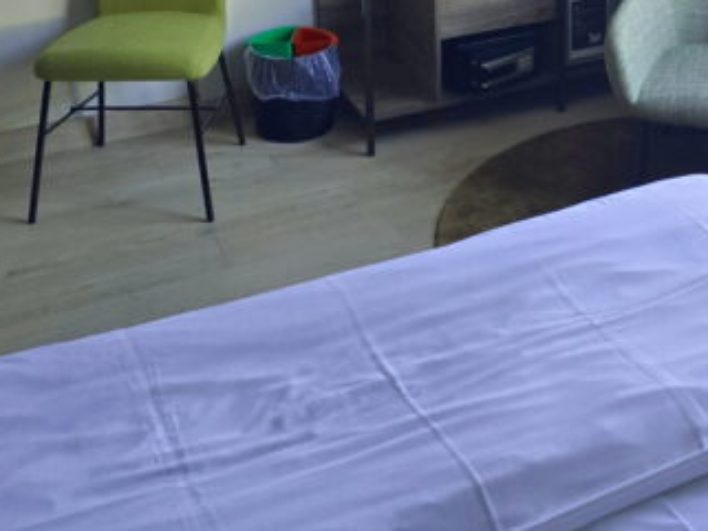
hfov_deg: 33.5
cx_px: 604
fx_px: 1125
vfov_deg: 24.3
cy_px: -95
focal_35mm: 55
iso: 160
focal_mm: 6.3
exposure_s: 1/180
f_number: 1.7
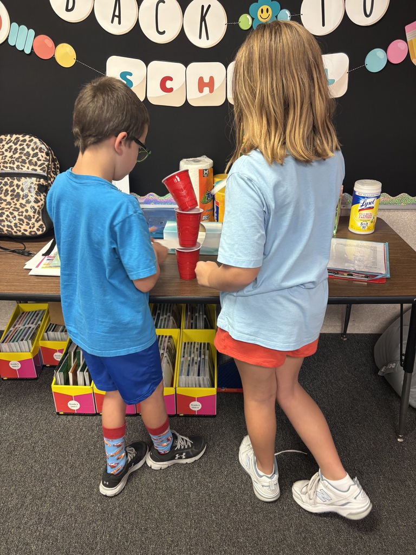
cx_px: 208
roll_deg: +1.0
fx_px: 417
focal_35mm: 26
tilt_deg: -24.9
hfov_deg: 53.1
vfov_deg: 67.3
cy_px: 278
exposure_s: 1/60
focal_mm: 5.96
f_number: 1.6
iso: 125
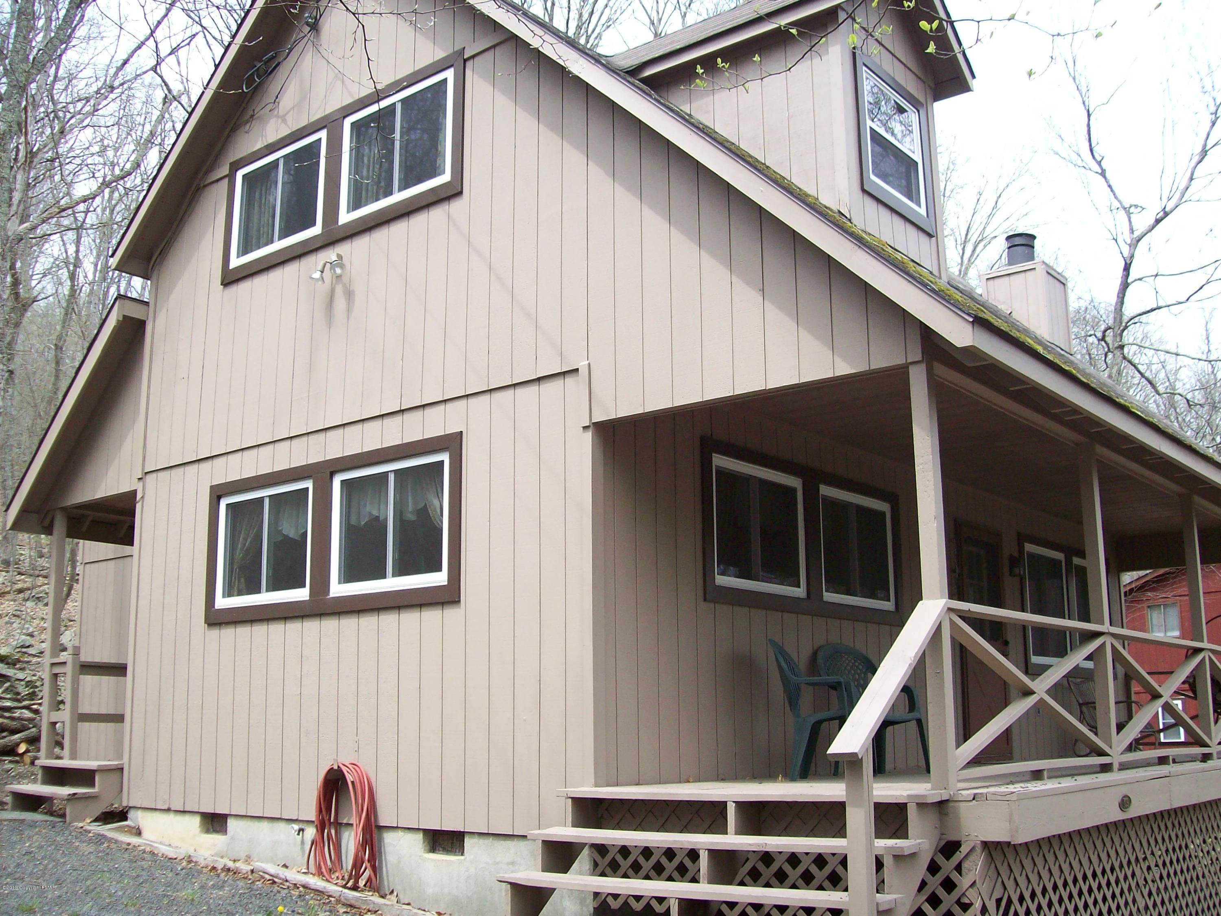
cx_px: 610
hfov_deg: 51.4
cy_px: 458
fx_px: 1270
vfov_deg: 39.7
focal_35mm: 36
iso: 80
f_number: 2.7
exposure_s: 1/287
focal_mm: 6
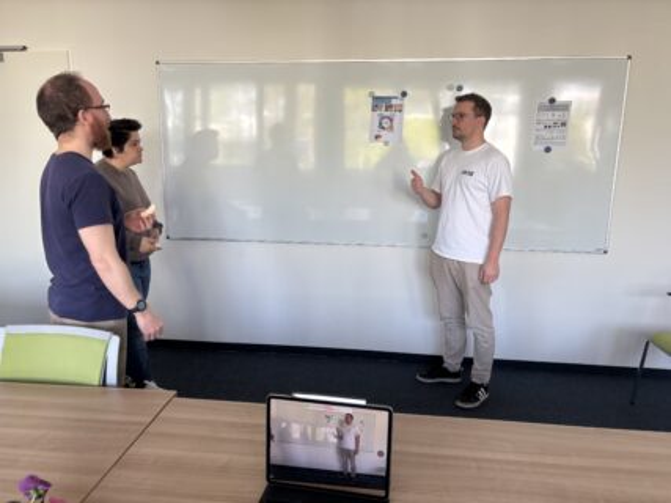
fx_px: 504
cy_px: 252
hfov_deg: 67.3
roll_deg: -0.6
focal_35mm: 26
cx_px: 336
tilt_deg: -11.4
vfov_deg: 53.0
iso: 100
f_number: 1.6
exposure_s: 1/121
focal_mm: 5.96
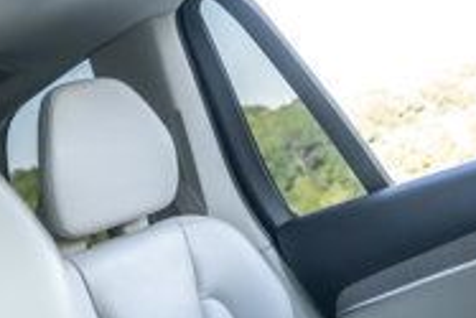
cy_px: -215
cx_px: 178
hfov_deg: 24.7
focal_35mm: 82
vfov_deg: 15.0
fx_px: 1085
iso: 1000
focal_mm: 24
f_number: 4
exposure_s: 1/320
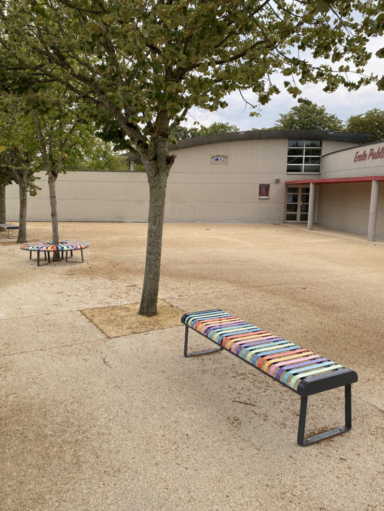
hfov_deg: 51.4
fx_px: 399
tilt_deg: -6.9
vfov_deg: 65.3
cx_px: 187
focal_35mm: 27
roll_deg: -0.7
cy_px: 256
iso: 32
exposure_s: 1/613
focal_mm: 4.25
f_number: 1.8
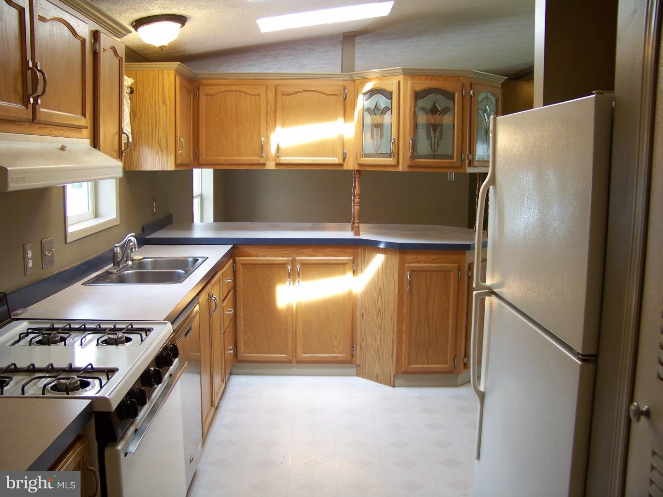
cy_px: 248
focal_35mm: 33
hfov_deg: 55.4
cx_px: 332
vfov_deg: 42.9
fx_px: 632
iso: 100
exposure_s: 1/30
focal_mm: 5.85
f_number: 2.8
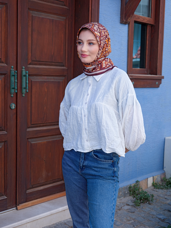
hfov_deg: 26.6
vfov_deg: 34.9
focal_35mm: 55
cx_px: 86
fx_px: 362
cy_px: 114
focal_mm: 70
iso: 320
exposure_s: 1/240
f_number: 5.6
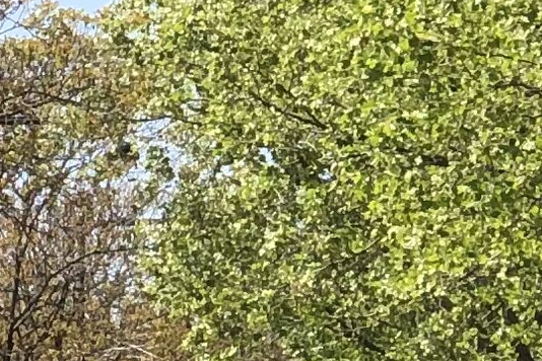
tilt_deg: +5.0
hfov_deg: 5.1
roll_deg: +0.0
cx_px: -258
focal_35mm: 405
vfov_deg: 3.4
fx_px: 6097
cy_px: 186
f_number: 2.4
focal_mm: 6
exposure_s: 1/623
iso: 16
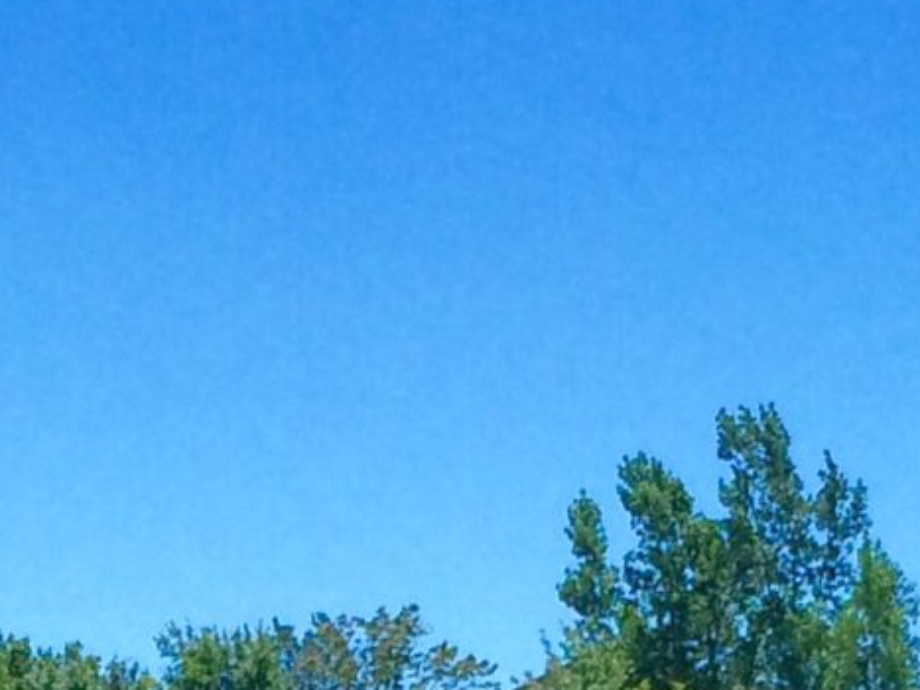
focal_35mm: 159
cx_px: 457
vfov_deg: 8.7
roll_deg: -1.7
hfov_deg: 12.4
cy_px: 1522
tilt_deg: -6.0
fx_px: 4225
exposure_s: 1/2933
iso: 40
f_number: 2.2
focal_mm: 4.15
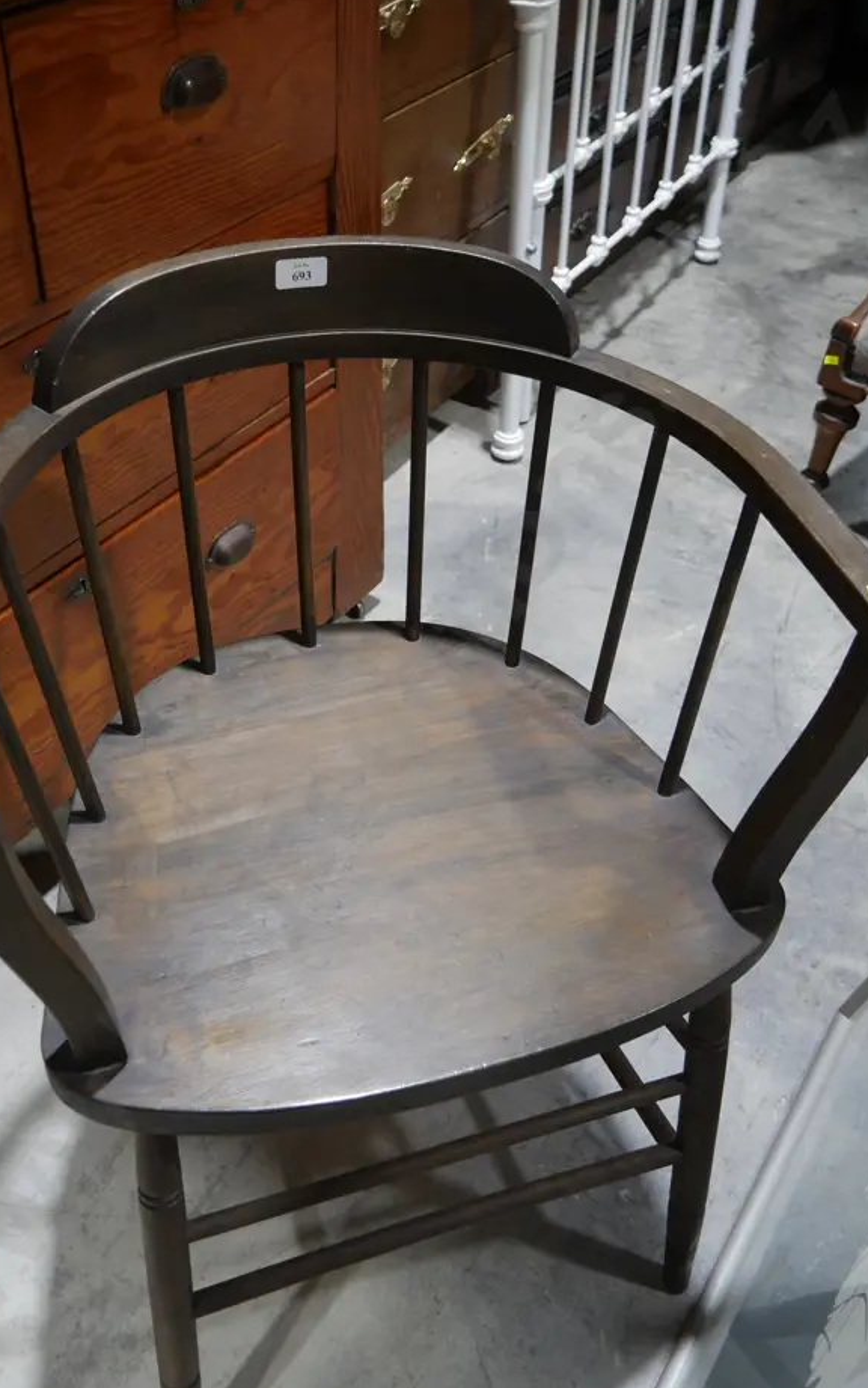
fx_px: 1248
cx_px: 394
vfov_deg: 58.1
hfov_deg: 38.3
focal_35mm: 33
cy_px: 726
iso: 320
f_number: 3.5
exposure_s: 1/60
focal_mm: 14
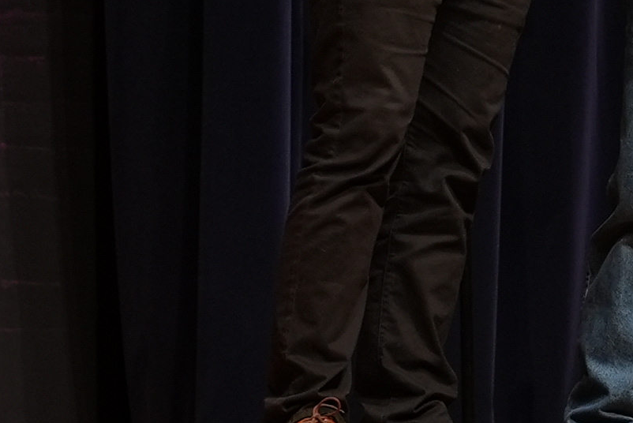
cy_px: -270
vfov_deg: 3.7
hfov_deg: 5.5
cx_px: -134
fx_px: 6510
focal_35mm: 370
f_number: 4
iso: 2000
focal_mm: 70
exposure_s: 1/160
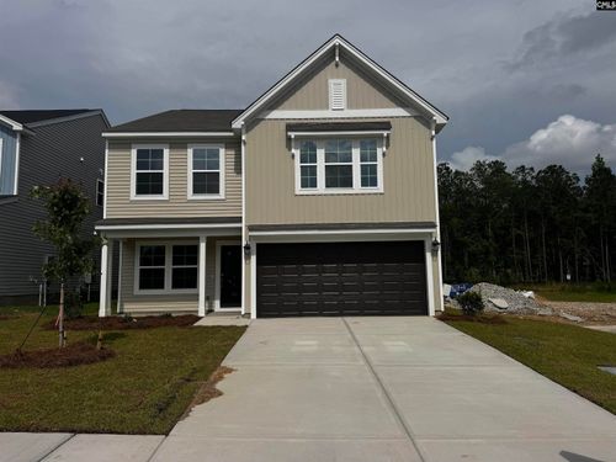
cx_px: 308
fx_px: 427
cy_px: 231
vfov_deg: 56.8
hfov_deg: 71.6
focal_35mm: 24
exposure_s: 1/12346
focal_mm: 6.76
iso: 80
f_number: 1.78
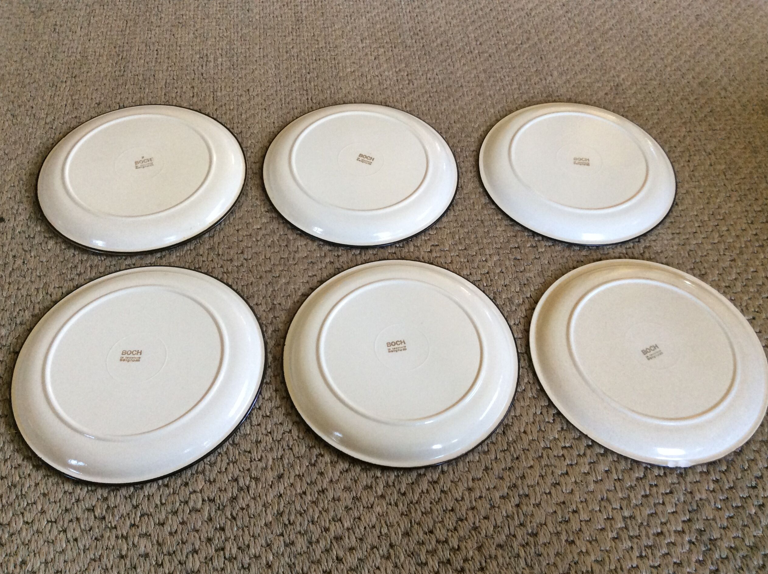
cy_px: 295
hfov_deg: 55.4
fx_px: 731
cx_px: 390
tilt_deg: -55.1
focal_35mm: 33
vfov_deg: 42.8
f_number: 2.4
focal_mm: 3.3
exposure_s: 1/24
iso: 100
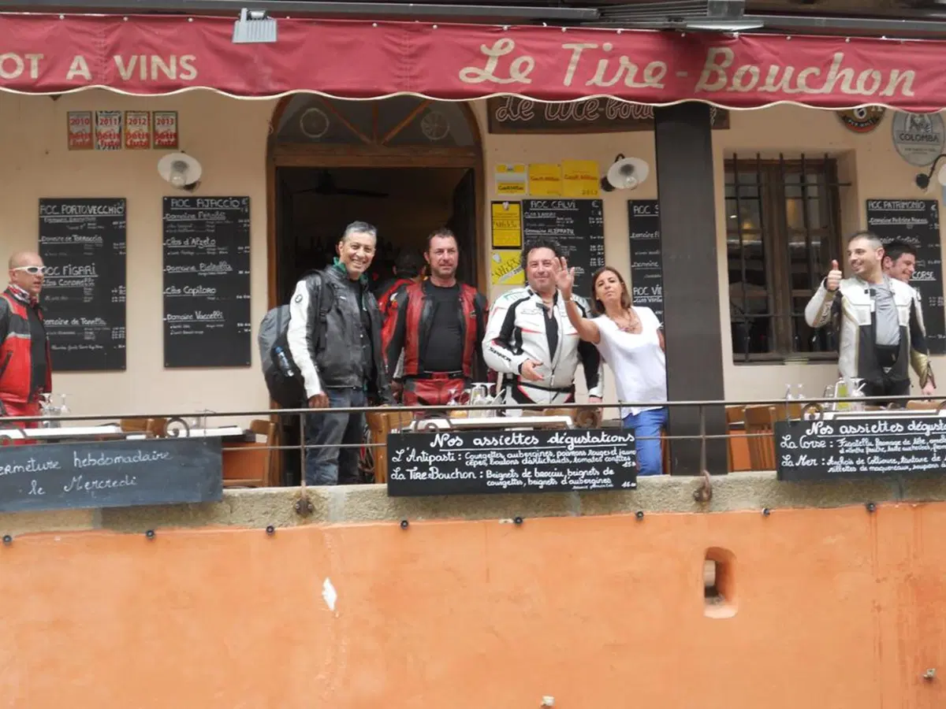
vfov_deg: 31.5
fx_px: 1257
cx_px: 473
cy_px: 354
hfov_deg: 41.2
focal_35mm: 46
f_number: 4.3
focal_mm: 8.2
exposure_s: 1/80
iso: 80
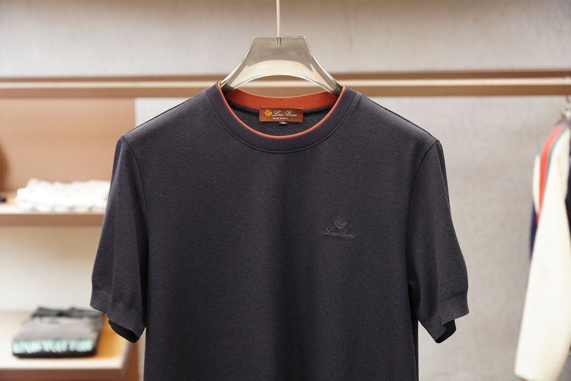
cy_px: 190
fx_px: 1332
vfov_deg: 16.3
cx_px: 286
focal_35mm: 84
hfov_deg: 24.2
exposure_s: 1/125
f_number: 4
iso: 400
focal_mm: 56
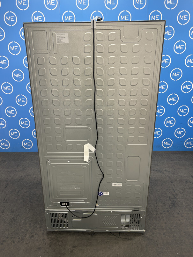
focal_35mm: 26
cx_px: 96
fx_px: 193
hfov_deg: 53.1
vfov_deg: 67.3
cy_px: 128
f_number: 1.5
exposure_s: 1/50
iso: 80
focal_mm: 5.7
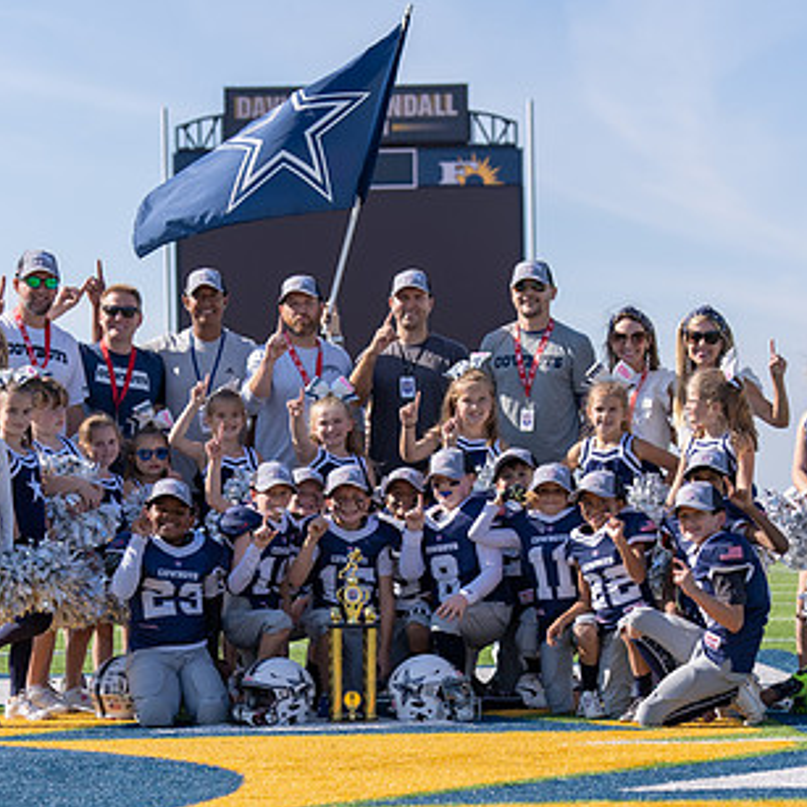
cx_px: 357
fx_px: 3191
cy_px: 544
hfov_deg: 14.4
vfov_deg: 14.4
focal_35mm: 121
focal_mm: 70
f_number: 3.5
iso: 100
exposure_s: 1/1250
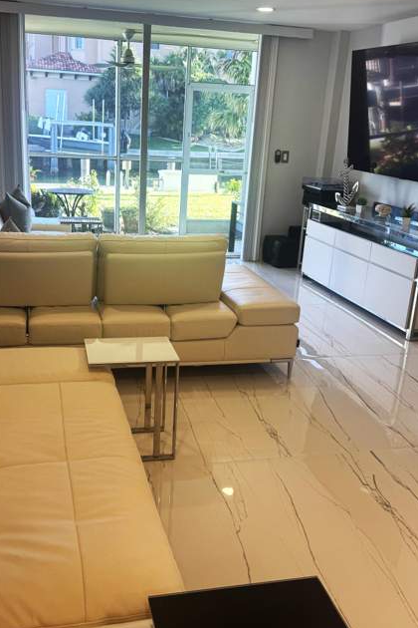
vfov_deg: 51.9
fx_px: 644
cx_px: 184
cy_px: 312
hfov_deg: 35.9
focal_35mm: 37
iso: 64
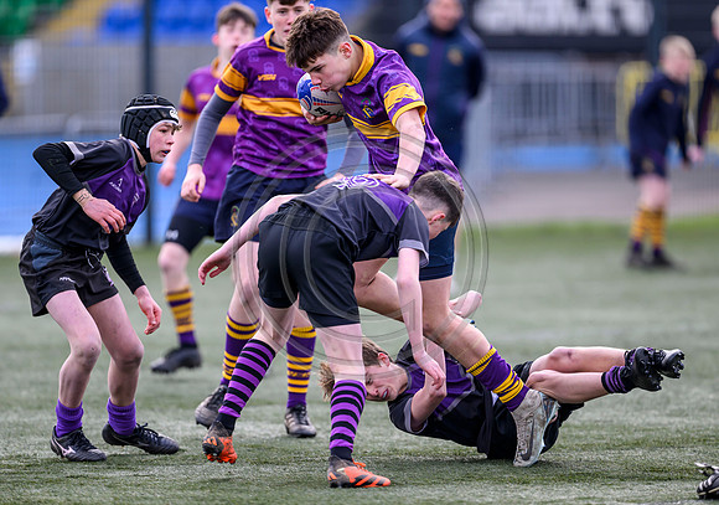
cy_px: 266
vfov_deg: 3.3
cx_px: 399
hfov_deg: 4.6
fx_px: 8865
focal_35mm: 437
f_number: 3.2
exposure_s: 1/1600
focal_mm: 400
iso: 500
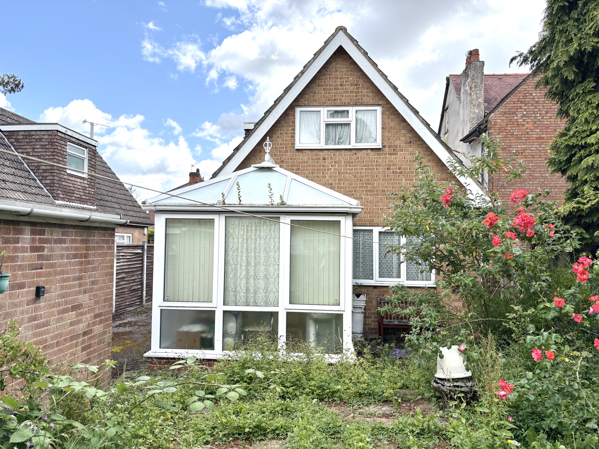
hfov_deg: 67.3
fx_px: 450
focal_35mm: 26
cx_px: 300
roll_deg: -0.8
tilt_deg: +3.0
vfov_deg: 53.1
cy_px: 224
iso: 64
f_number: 1.6
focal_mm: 5.96
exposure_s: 1/2364
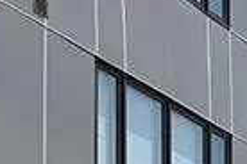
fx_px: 1784
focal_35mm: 260
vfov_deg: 5.1
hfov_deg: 7.9
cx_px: 234
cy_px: 451
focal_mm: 35
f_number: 10
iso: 200
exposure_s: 1/400
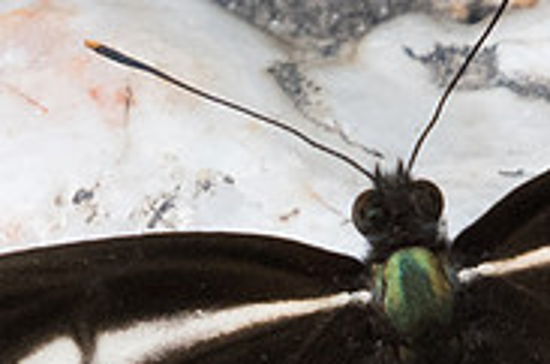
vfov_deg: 0.4
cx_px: 584
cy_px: 328
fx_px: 56945
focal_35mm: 3737
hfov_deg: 0.6
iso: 1000
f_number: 9
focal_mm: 400
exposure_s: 1/320
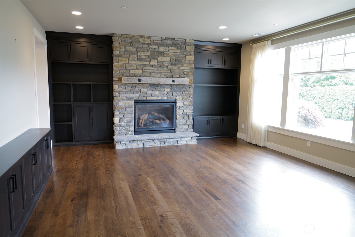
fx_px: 237
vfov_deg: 53.1
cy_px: 118
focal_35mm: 24
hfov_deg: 73.7
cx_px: 178
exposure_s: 1/5
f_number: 3.2
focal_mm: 24
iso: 100
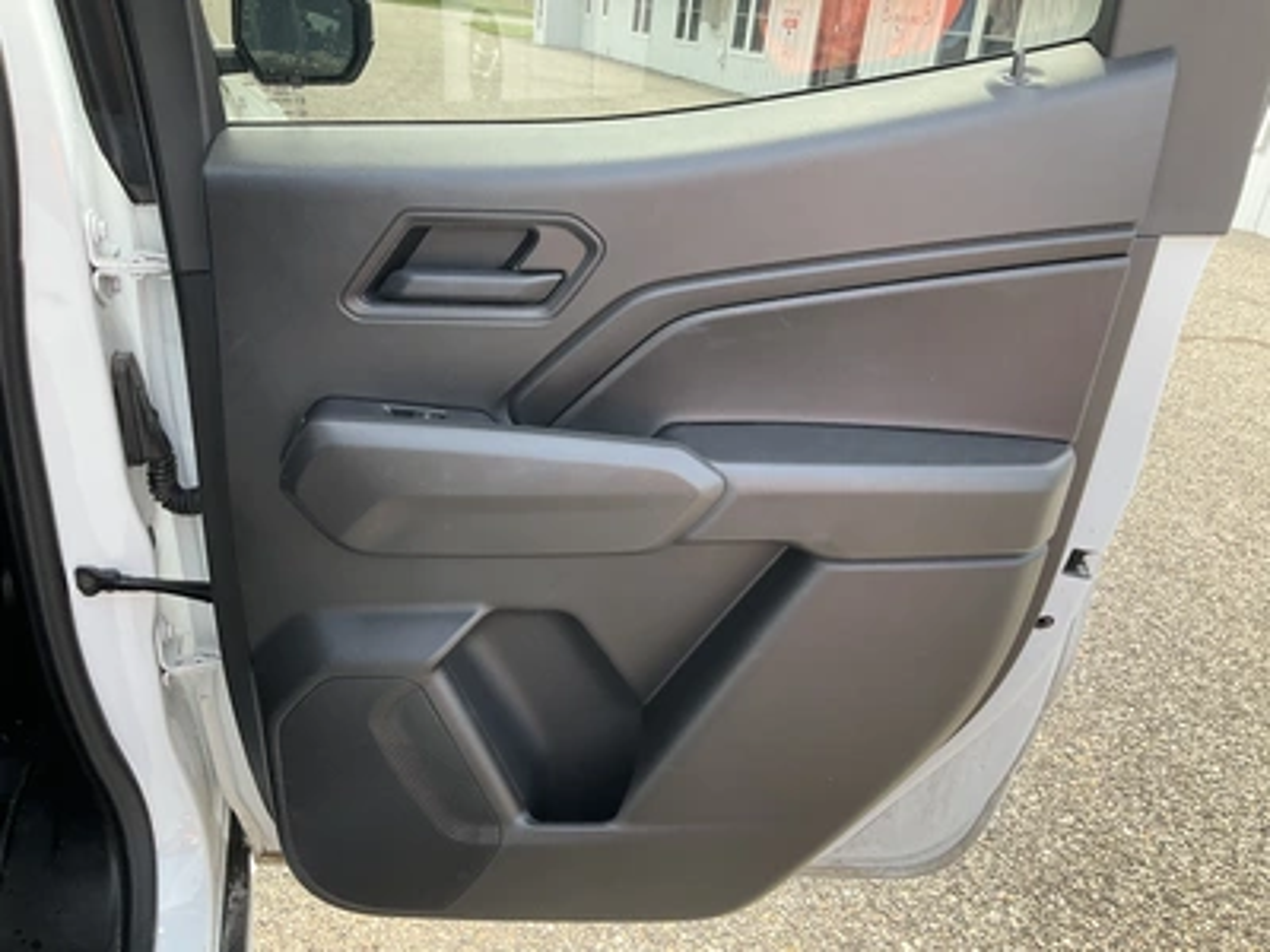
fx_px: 1064
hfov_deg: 61.7
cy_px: 476
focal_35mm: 29
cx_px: 635
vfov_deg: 48.2
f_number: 1.8
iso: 25
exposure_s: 1/180
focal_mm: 3
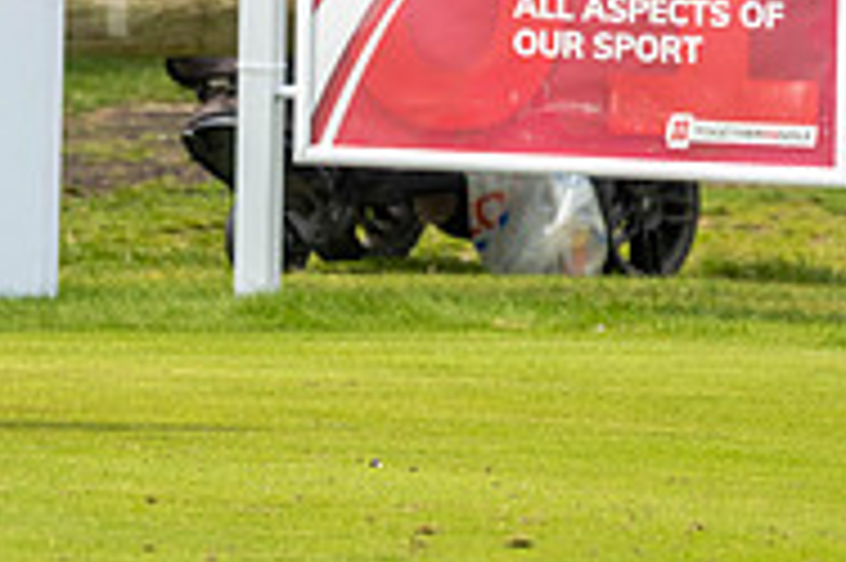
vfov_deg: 1.5
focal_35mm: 926
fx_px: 21742
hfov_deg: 2.2
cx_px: -148
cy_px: -290
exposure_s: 1/1000
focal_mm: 300
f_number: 7.1
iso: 200
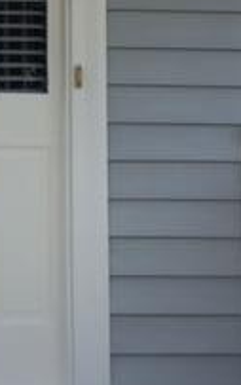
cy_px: 131
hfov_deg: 12.6
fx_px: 1019
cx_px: -148
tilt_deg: +4.9
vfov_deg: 21.3
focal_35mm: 97
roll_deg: +0.1
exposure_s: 1/2639
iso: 32
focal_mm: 4.15
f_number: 2.2
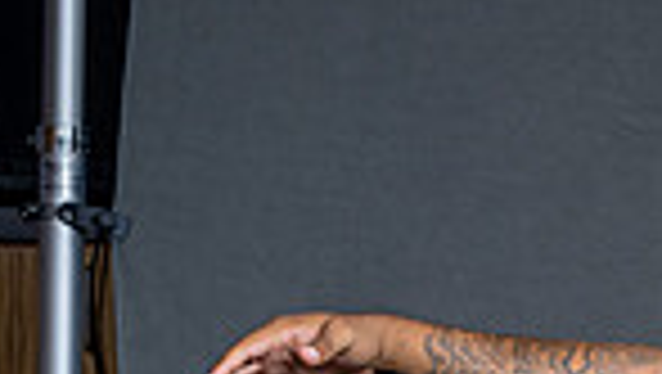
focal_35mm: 347
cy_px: 752
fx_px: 6097
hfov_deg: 6.0
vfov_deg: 3.5
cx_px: 1399
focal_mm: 70
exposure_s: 1/200
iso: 100
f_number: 6.3
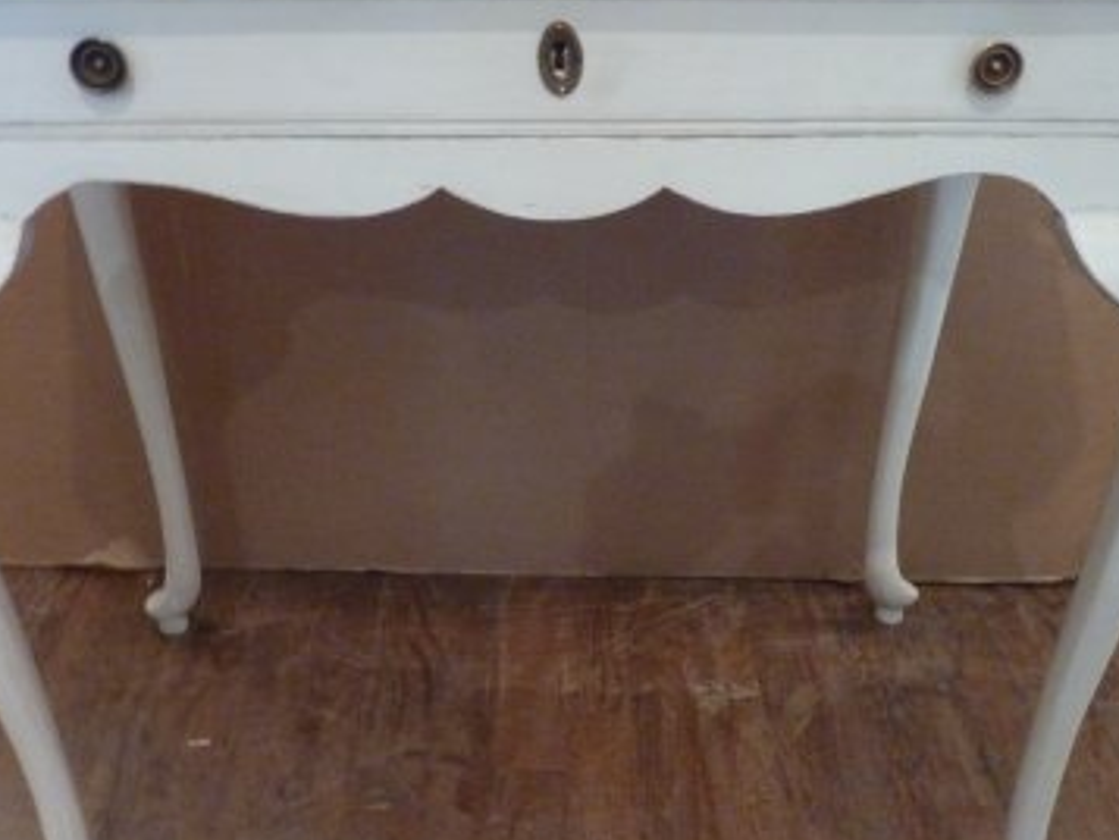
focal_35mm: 42
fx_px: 1358
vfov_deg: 34.4
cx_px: 574
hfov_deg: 44.8
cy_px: 407
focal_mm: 4.1
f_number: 3.3
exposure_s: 1/8
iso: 400
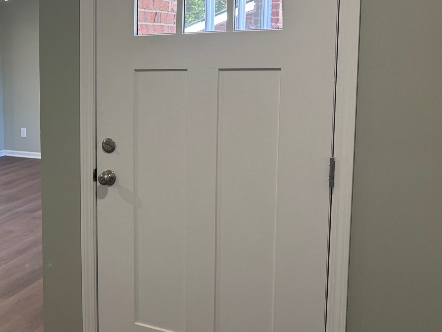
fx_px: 600
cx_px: 11
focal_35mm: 47
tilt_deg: -8.4
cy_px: 125
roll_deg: +1.3
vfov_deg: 30.8
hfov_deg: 36.7
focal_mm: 6.76
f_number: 1.78
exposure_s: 1/120
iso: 125
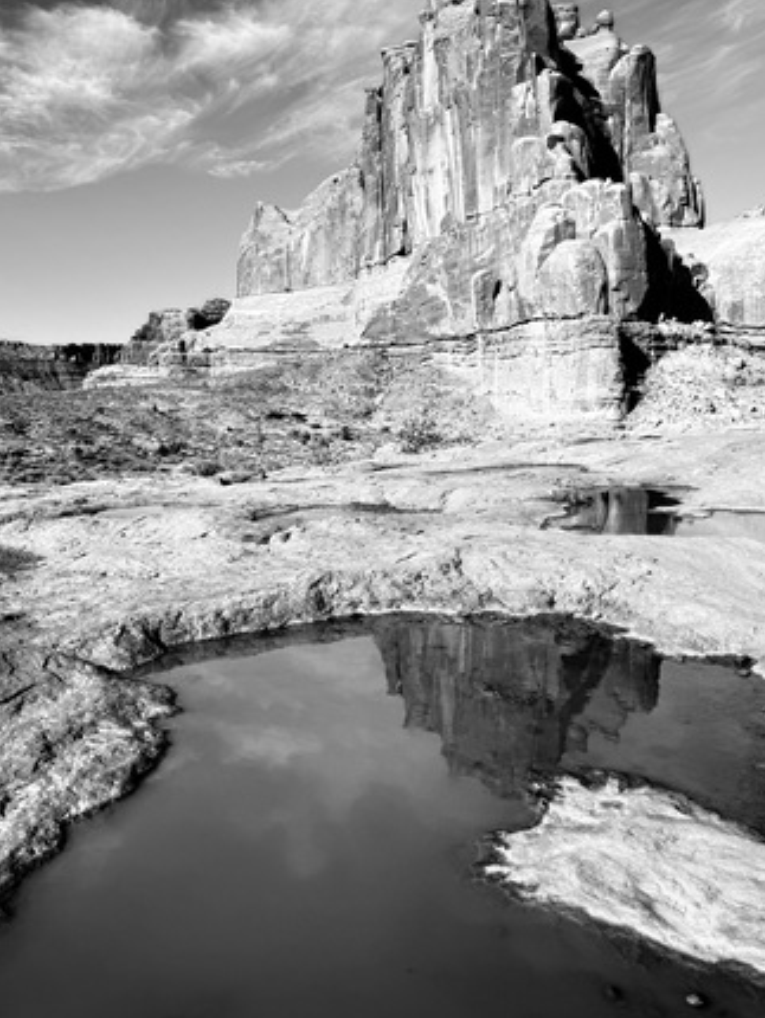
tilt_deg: -5.2
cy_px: 483
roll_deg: +2.0
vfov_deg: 61.6
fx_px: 854
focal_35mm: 29
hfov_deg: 48.2
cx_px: 343
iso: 80
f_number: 1.78
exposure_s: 1/5714
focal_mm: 6.76
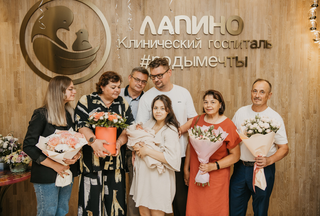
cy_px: 107
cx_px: 163
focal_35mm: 36
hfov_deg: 53.5
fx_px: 317
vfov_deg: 37.6
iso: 200
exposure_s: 1/160
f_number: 4
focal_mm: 35
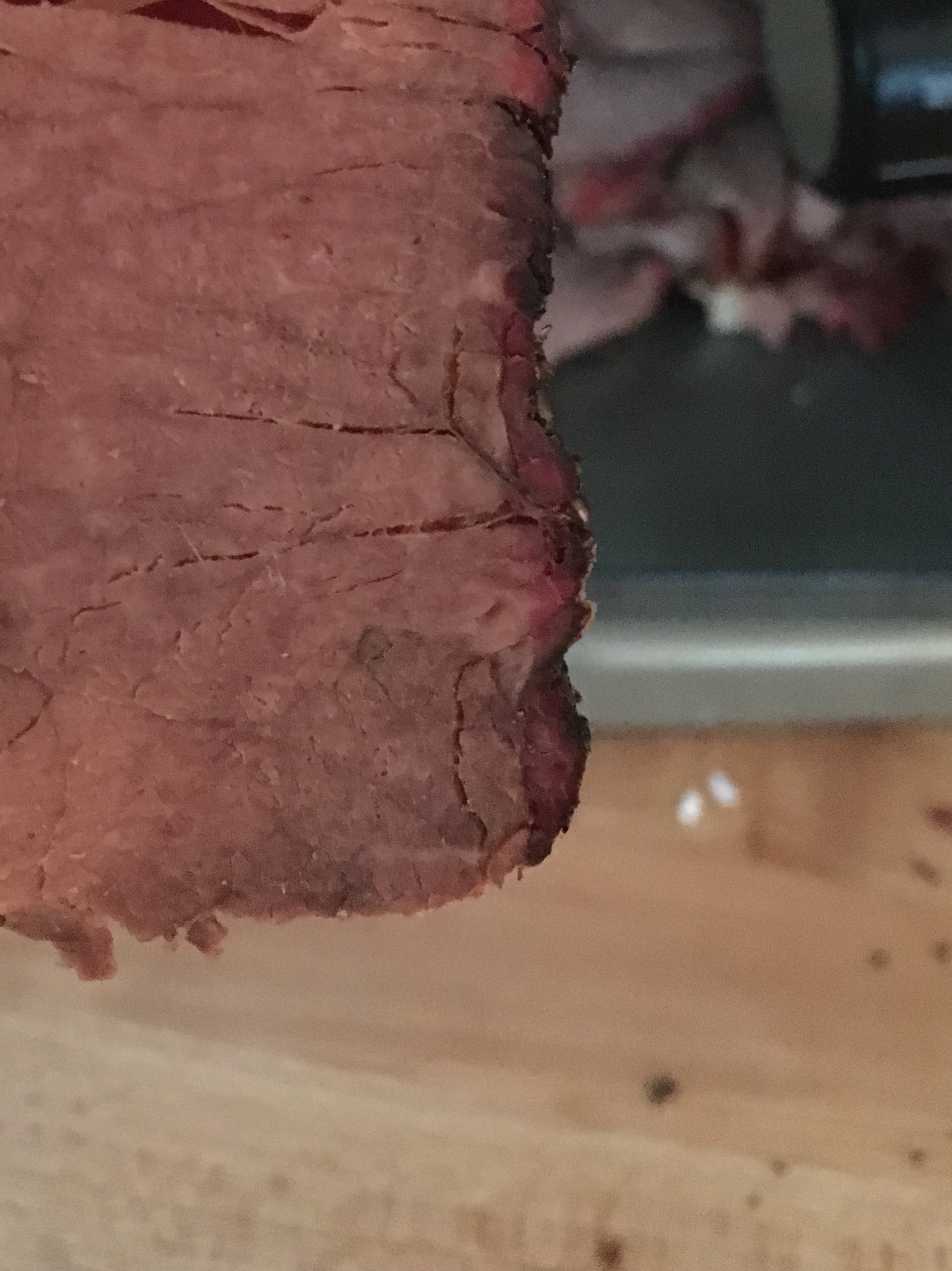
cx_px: 341
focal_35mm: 46
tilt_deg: -46.5
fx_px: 1687
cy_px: 312
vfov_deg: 40.1
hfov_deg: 31.3
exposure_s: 1/15
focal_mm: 4.15
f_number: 2.2
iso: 800
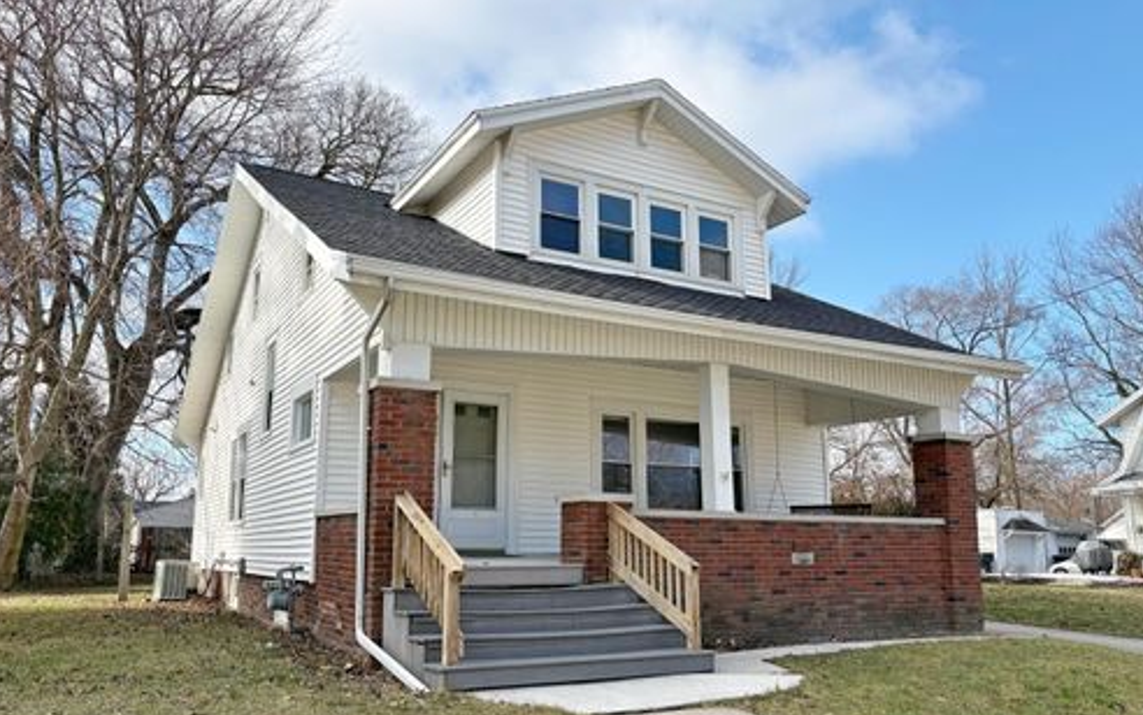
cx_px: 574
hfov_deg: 66.4
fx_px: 873
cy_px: 396
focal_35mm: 28
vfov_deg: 44.5
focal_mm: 5.96
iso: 50
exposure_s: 1/1848
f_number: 1.6
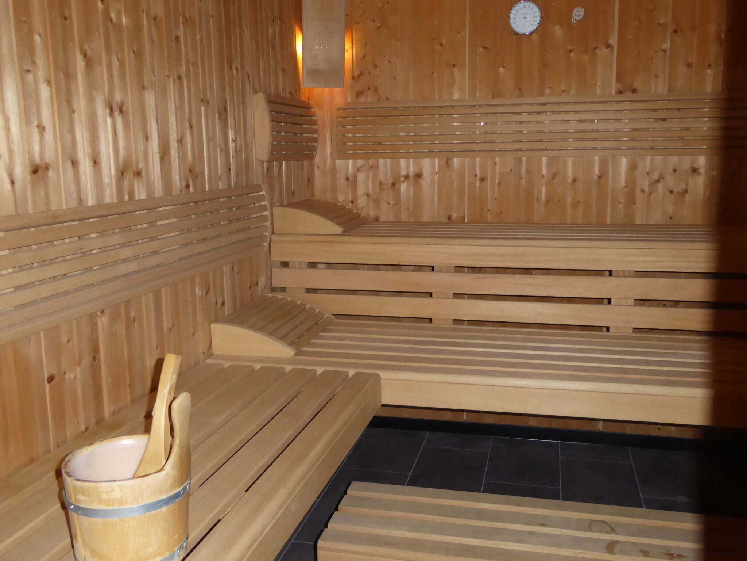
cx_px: 374
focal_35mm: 34
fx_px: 734
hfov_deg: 54.0
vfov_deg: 41.8
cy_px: 280
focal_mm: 5.8
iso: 400
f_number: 3.6
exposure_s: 1/60
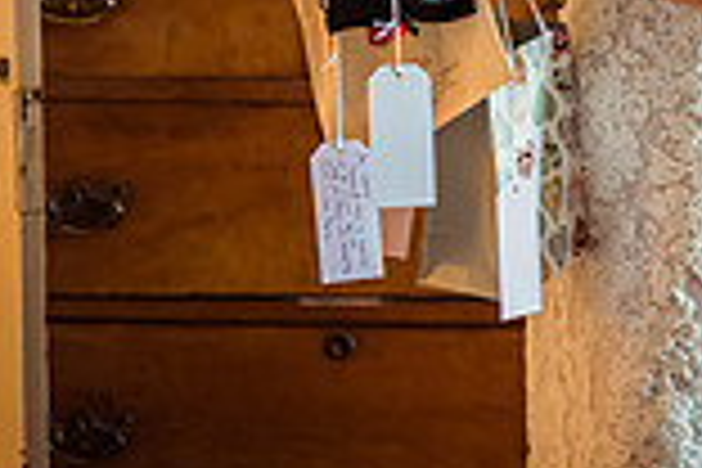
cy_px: -220
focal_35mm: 186
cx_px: 1084
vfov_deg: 7.3
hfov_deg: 10.6
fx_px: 3627
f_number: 2
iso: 640
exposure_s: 1/125
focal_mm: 50
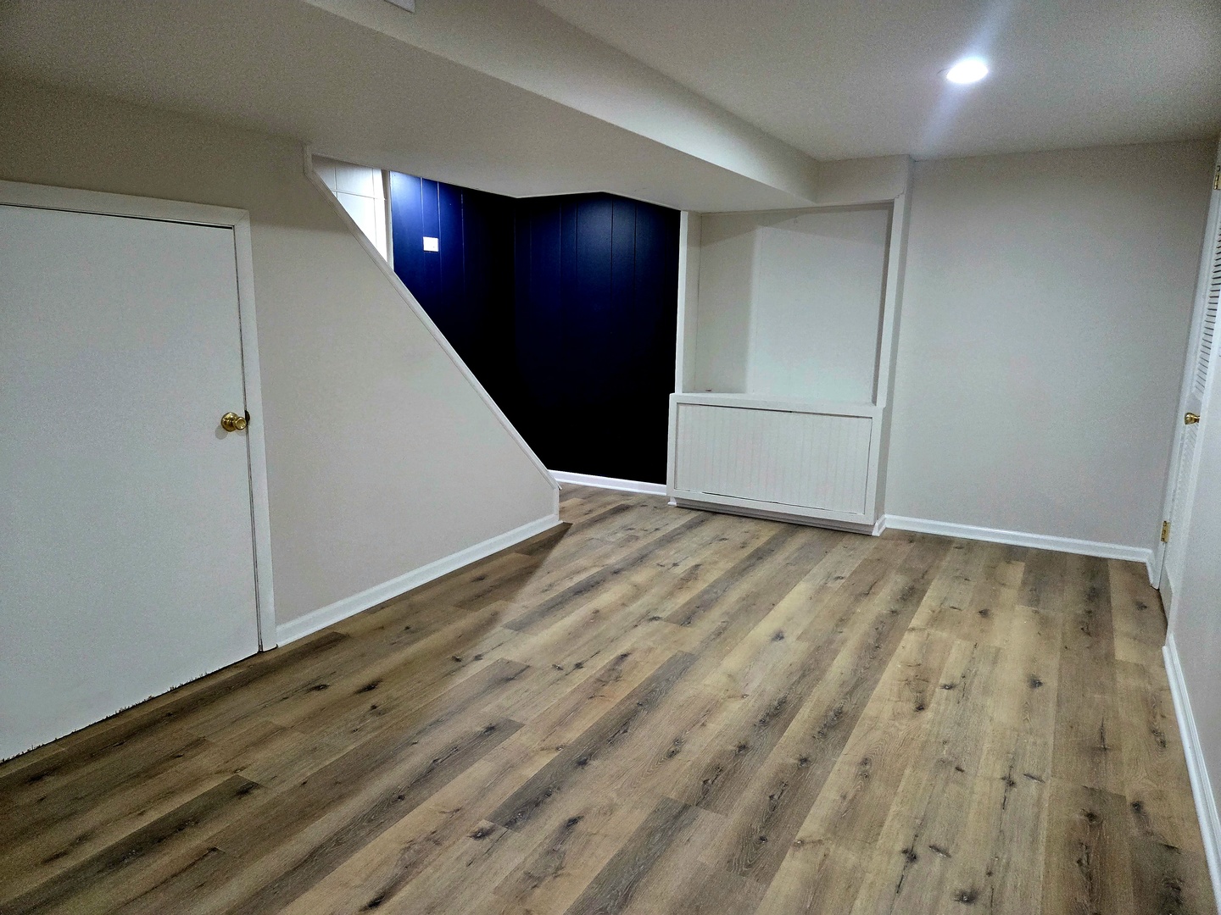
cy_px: 458
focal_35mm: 23
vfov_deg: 58.9
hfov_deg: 73.9
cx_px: 610
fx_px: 811
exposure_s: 1/120
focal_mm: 5.4
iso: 500
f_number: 1.8
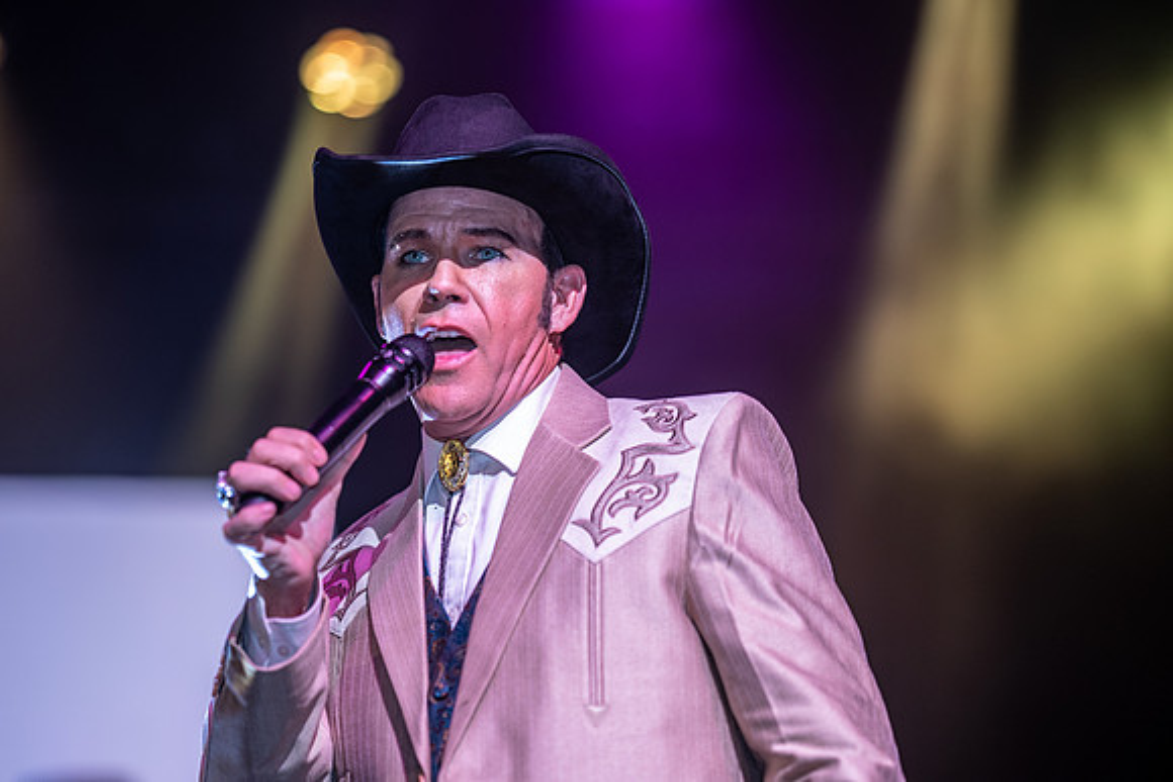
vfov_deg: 10.2
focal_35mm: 135
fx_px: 4400
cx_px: 586
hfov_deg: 15.2
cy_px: 391
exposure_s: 1/250
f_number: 1.8
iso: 320
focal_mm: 135
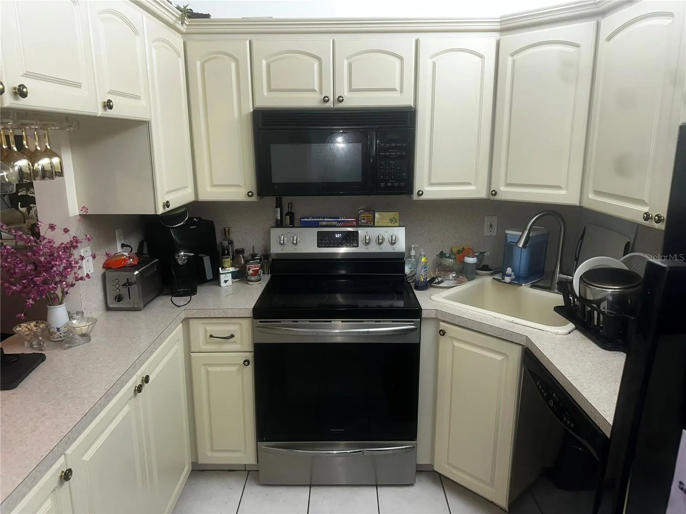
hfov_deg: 71.6
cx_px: 343
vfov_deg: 56.8
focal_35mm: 24
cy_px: 257
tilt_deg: -13.3
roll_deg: -0.1
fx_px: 476
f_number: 1.78
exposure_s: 1/30
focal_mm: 6.86
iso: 64
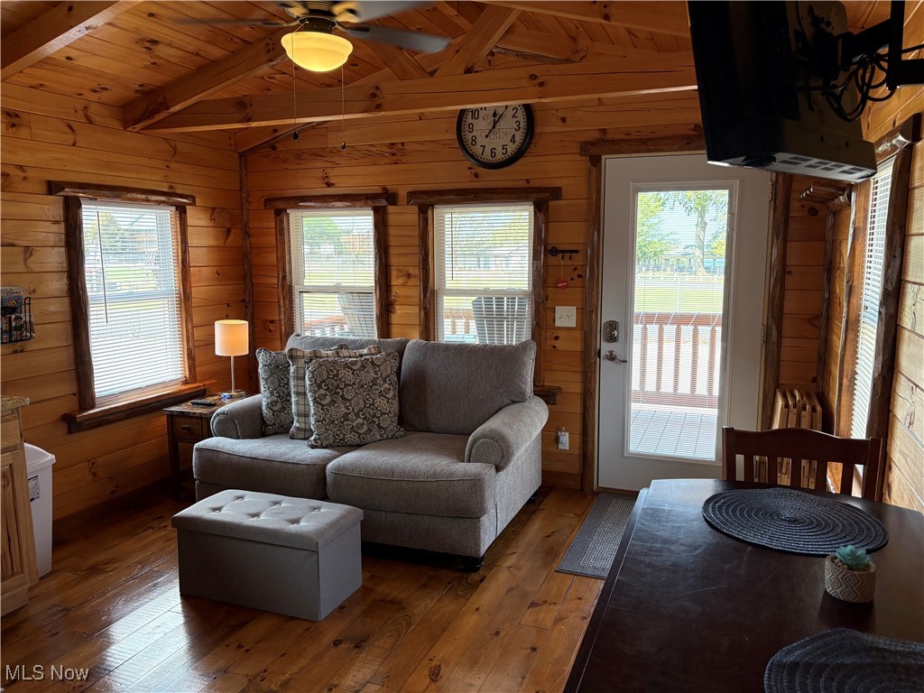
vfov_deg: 53.1
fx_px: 694
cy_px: 346
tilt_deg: -9.3
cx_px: 462
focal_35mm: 26
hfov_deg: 67.3
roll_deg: +1.8
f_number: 1.6
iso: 125
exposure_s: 1/120
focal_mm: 5.96
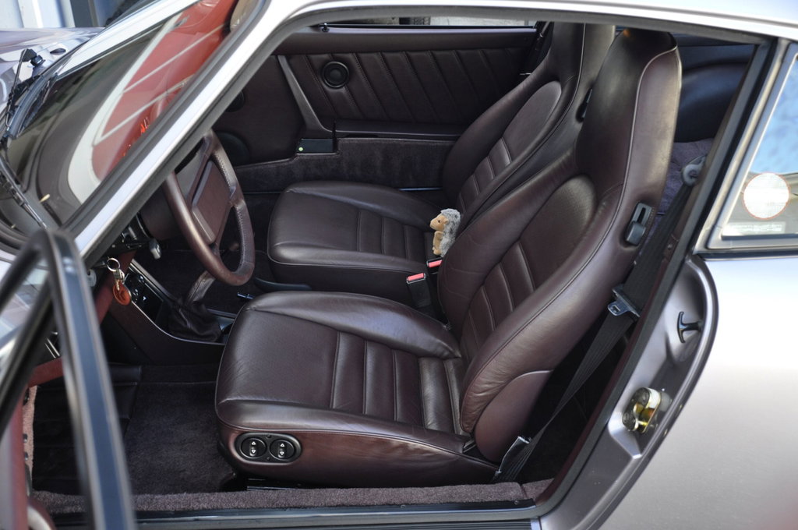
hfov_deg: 46.5
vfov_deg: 31.8
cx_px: 399
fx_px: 930
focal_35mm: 42
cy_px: 265
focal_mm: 28
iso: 500
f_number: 4
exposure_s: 1/50
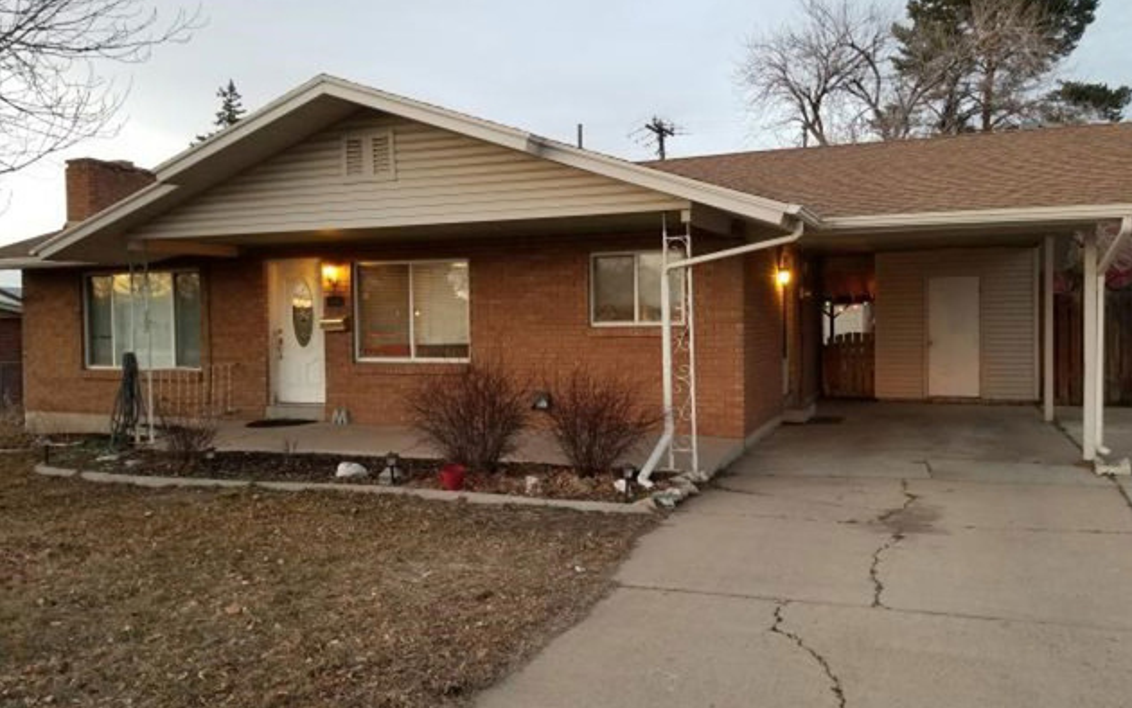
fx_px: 864
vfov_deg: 44.6
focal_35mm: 28
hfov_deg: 66.5
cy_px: 349
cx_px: 573
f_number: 1.7
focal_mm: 4.25
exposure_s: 1/40
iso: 200
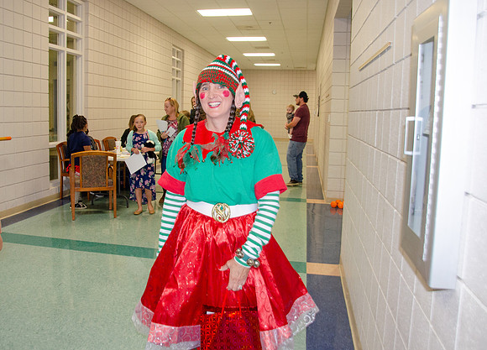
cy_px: 147
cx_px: 215
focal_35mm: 29
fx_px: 409
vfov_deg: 46.2
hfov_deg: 61.4
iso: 400
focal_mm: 16
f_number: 4
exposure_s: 1/60
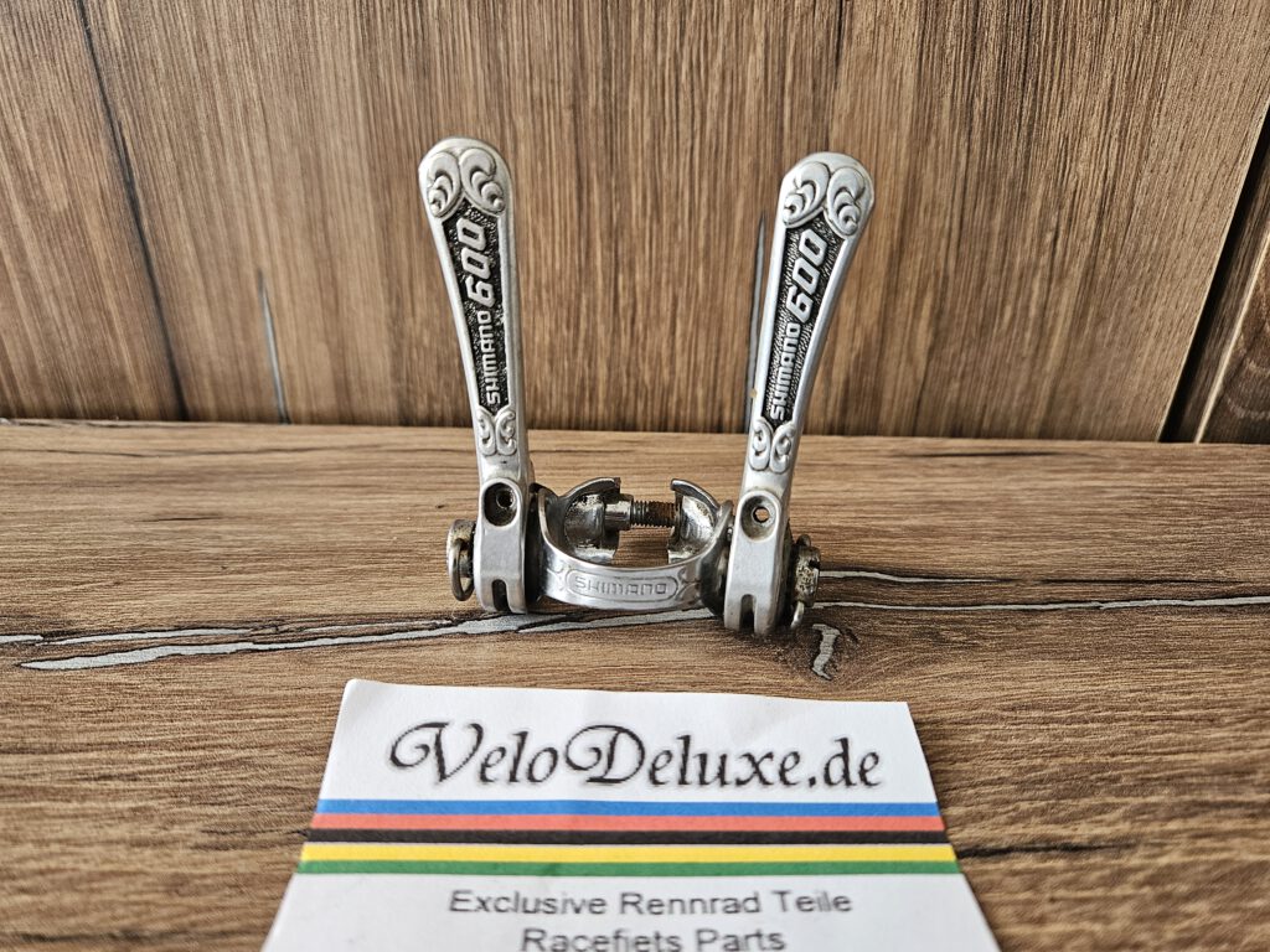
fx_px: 844
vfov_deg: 58.9
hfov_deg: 73.9
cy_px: 476
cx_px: 635
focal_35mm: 23
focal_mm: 5.4
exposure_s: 1/100
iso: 160
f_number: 1.8
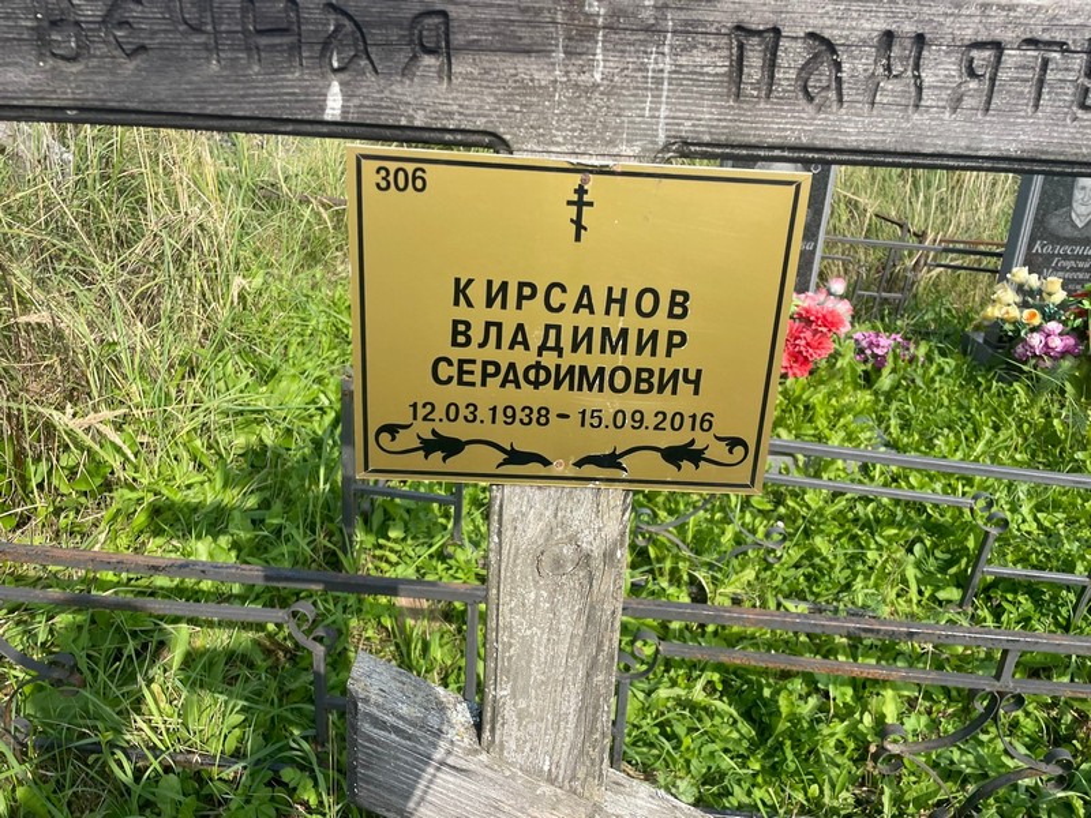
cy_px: 409
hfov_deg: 67.3
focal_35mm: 26
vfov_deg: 53.1
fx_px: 819
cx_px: 546
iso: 32
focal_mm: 4.2
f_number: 1.6
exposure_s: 1/2132
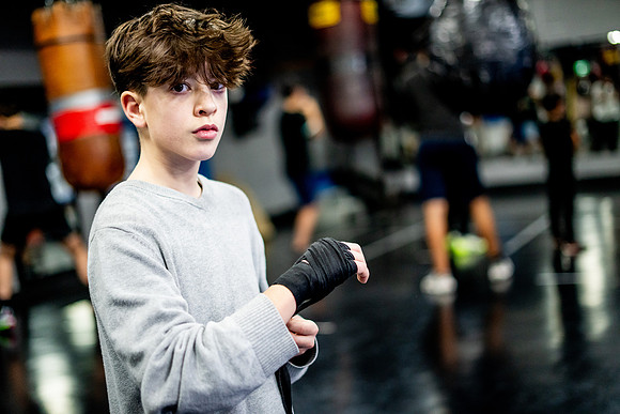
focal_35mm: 50
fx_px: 861
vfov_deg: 27.0
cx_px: 310
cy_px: 207
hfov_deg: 39.6
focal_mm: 50
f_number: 1.8
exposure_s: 1/500
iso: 4000
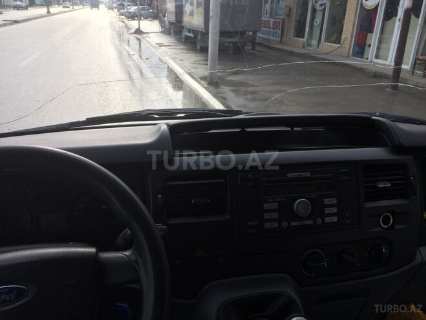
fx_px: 357
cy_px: 160
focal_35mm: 29
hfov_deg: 61.7
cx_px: 213
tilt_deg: -24.1
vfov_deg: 48.2
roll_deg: -3.3
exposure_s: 1/855
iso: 32
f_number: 2.2
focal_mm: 4.15
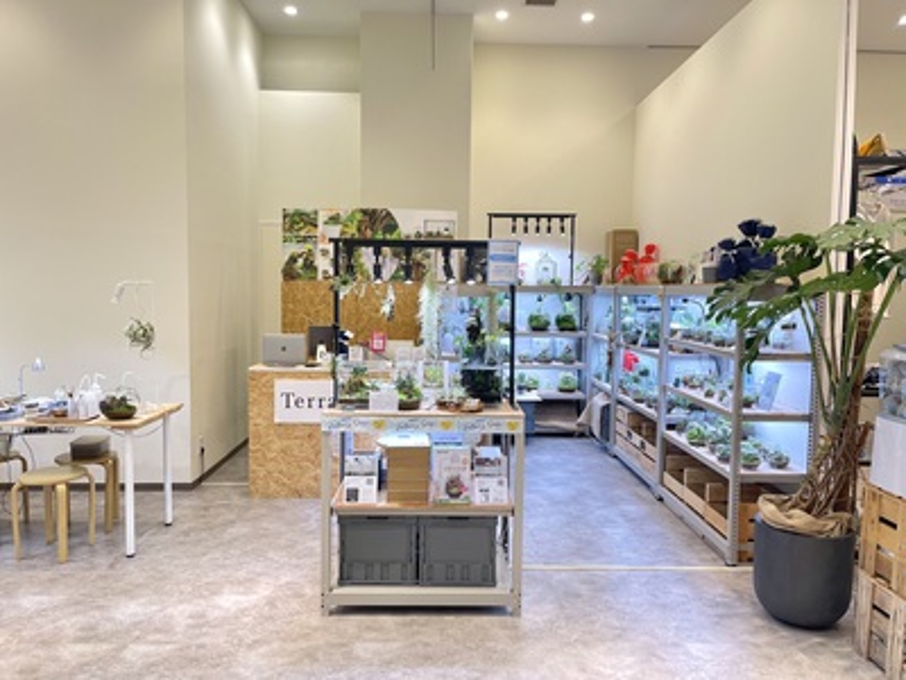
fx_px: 680
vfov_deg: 53.1
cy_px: 340
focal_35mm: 26
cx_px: 453
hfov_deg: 67.3
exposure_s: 1/100
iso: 80
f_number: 1.6
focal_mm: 5.1
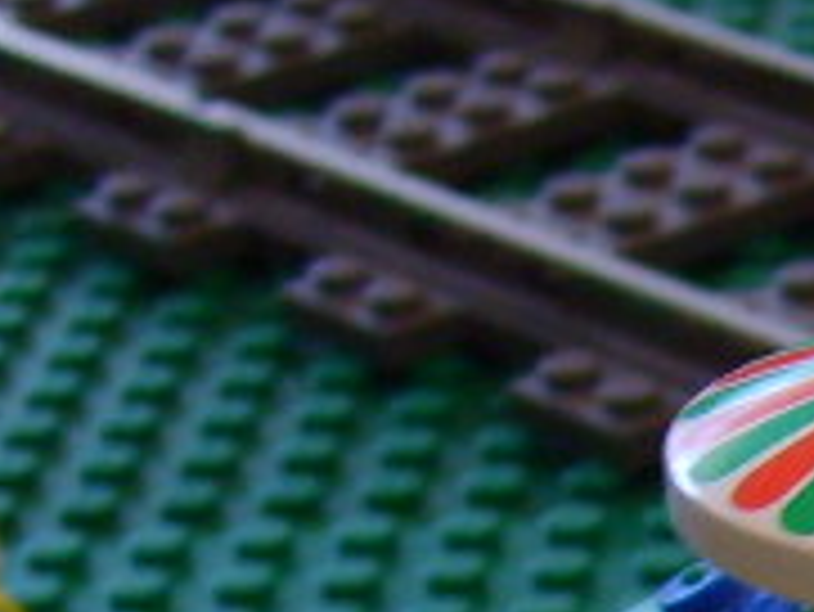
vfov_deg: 7.1
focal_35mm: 198
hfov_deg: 9.2
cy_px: 1422
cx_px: 1794
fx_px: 4659
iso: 100
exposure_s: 1/30
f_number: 2.8
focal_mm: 5.8
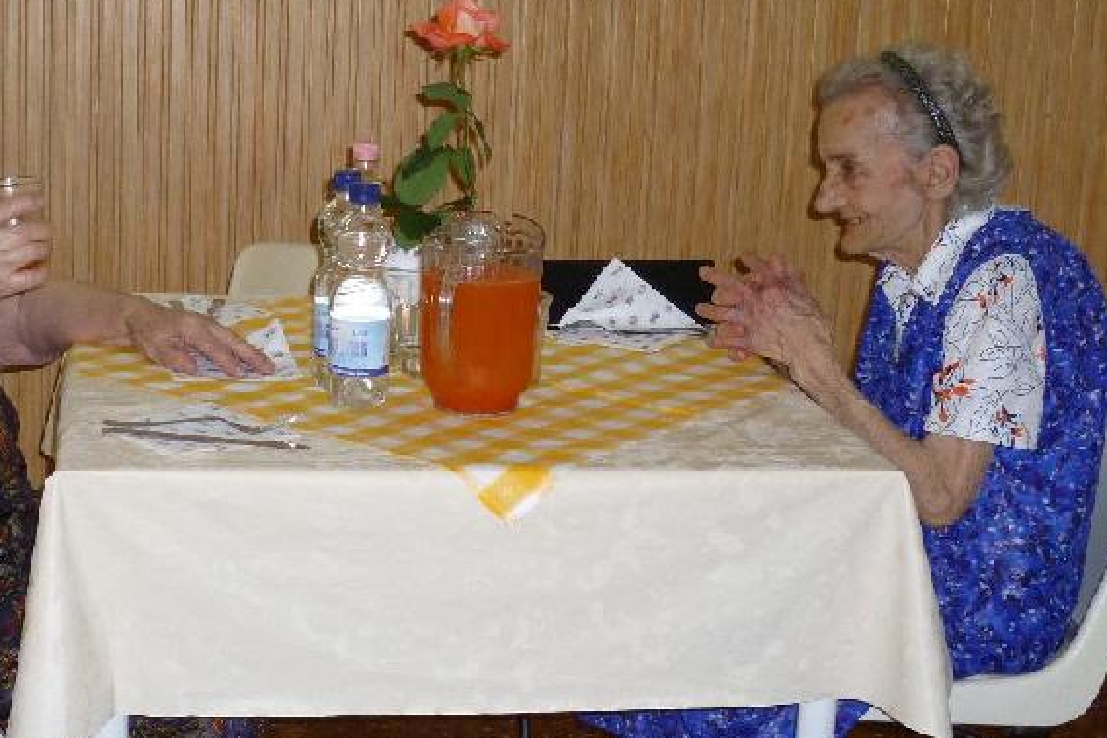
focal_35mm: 66
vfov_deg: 20.6
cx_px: 338
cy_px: 275
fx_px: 2029
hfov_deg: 30.2
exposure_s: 1/30
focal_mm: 8
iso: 200
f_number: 3.4
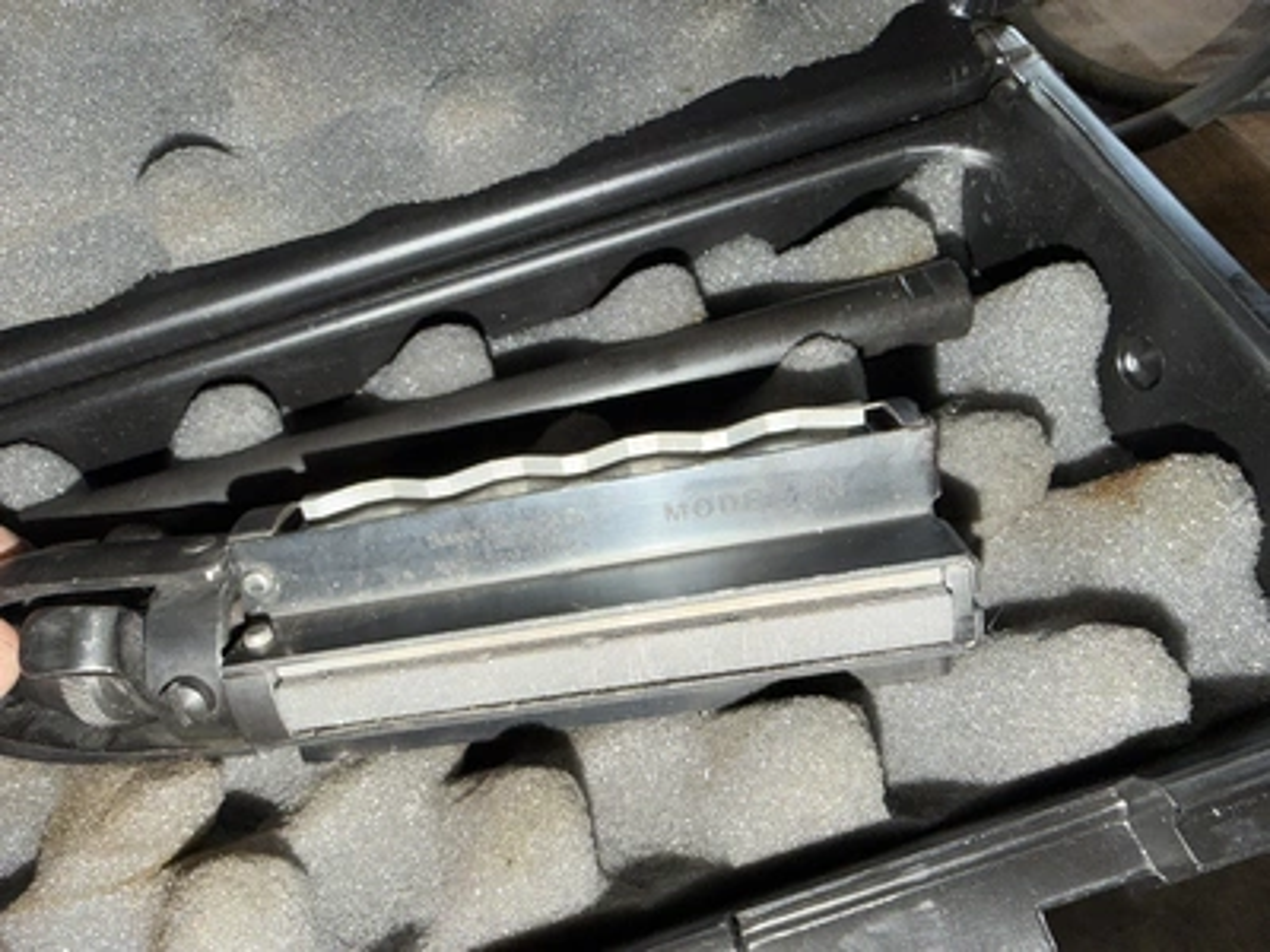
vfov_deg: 56.8
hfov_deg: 71.6
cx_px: 635
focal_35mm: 24
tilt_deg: -59.7
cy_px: 476
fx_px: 881
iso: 50
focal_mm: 2.22
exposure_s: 1/60
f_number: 2.2
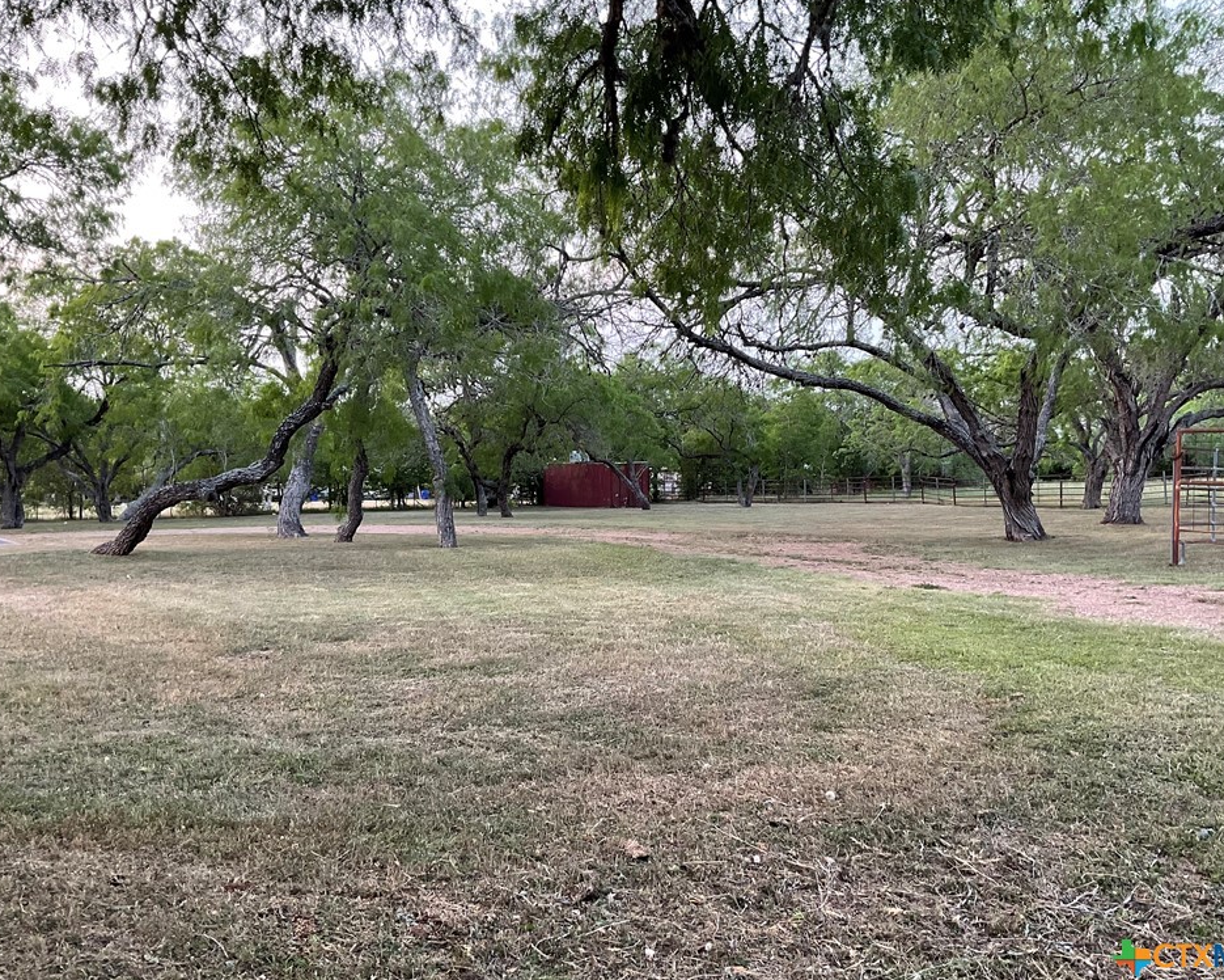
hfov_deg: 57.2
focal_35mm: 31
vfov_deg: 47.1
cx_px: 632
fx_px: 1123
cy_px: 500
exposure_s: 1/60
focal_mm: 3
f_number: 1.8
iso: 80
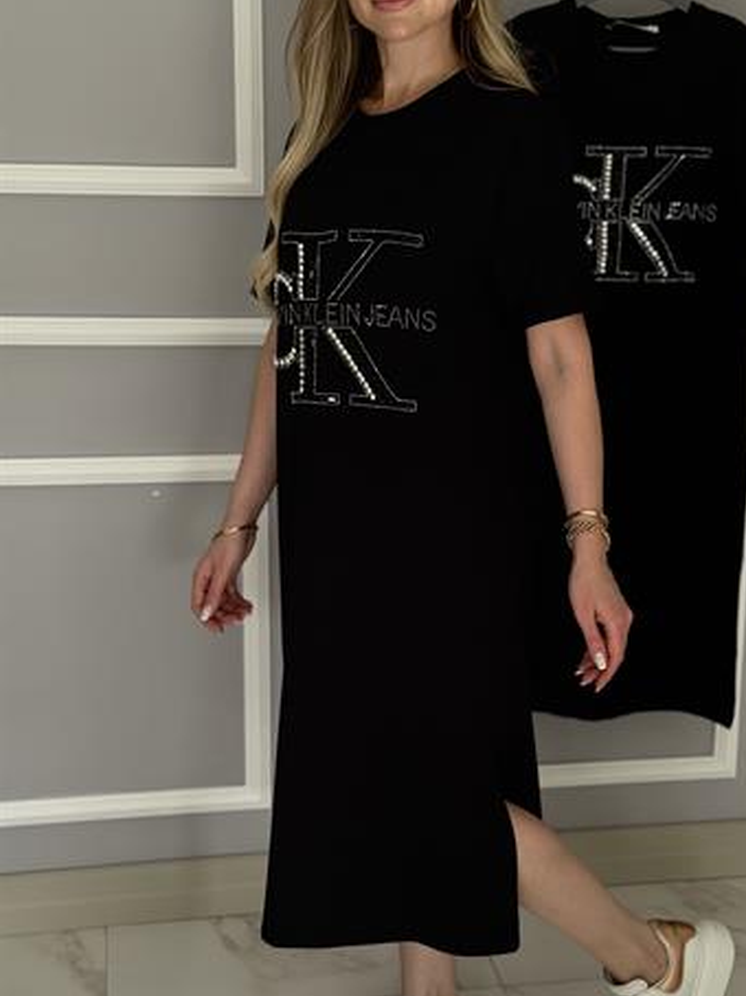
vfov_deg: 34.9
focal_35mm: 55
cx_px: 426
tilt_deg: -14.7
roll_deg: -1.0
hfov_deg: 26.5
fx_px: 1582
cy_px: 548
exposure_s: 1/168
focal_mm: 6.76
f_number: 1.78
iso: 160
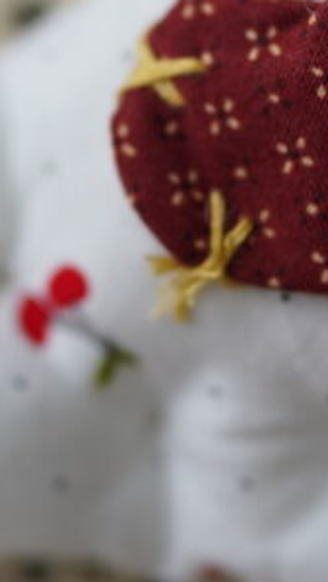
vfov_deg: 16.9
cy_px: 32
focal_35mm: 125
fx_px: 1931
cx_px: 338
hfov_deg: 9.6
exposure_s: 1/200
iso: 100
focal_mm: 35
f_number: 1.6
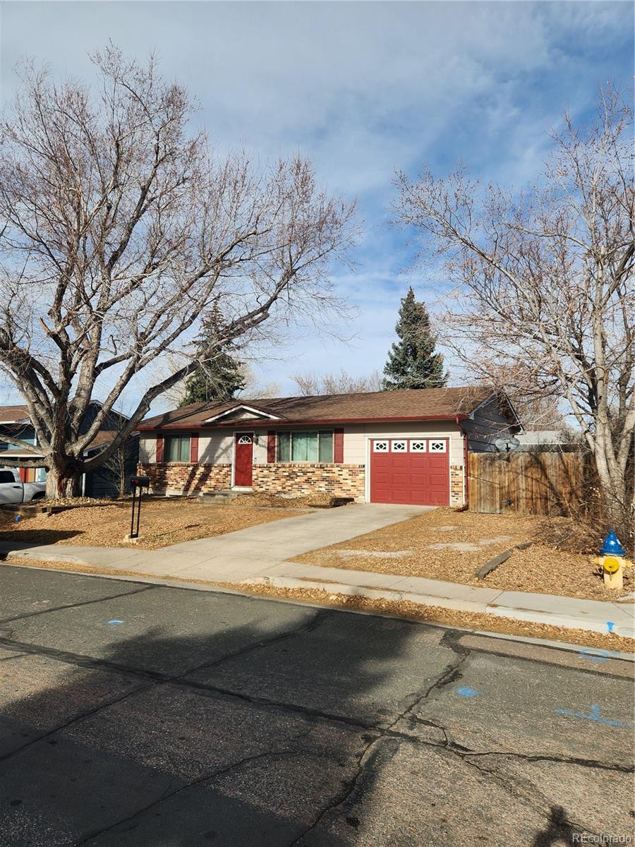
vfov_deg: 73.9
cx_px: 318
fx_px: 563
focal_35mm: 23
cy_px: 424
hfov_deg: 58.9
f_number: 1.8
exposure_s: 1/1293
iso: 20
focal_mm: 5.4
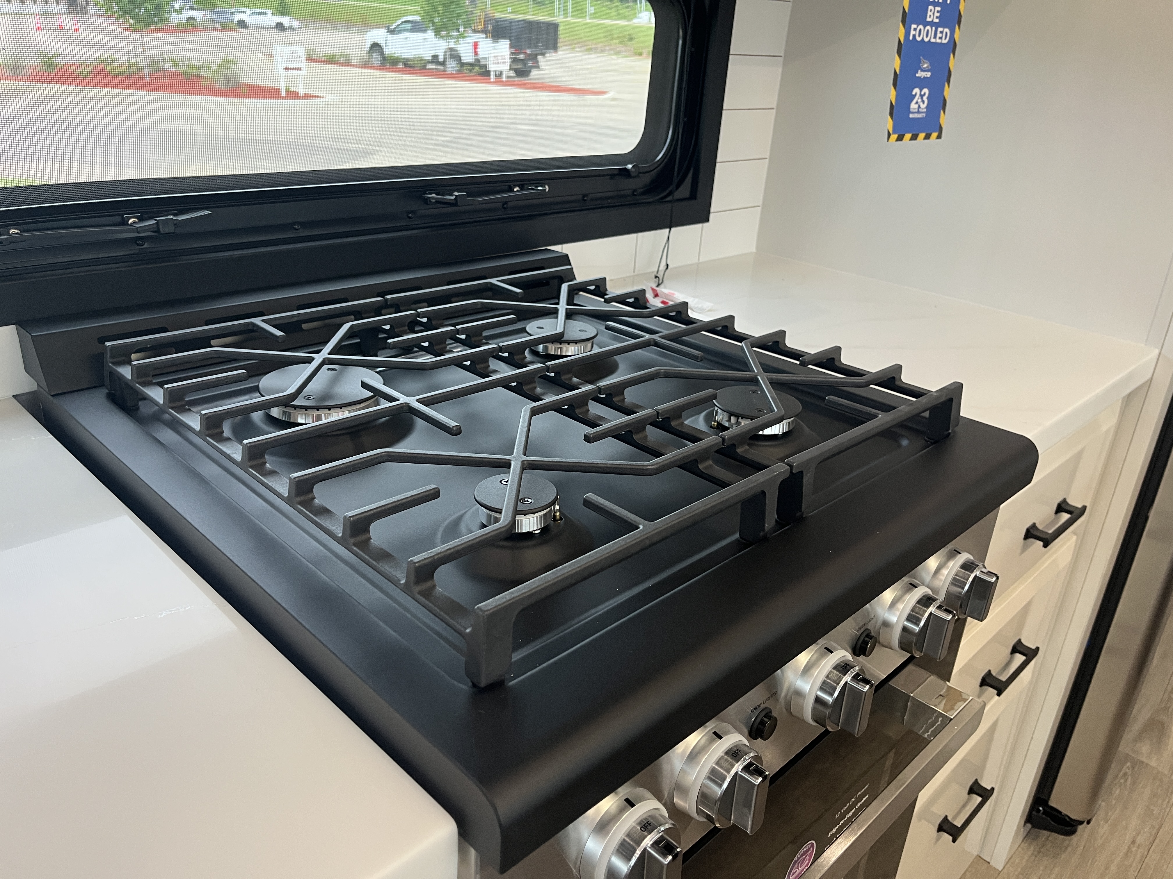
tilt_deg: -23.7
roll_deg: -2.1
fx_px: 881
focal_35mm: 26
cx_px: 586
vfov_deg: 53.1
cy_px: 440
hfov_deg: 67.3
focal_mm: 5.1
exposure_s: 1/98
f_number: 1.6
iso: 125
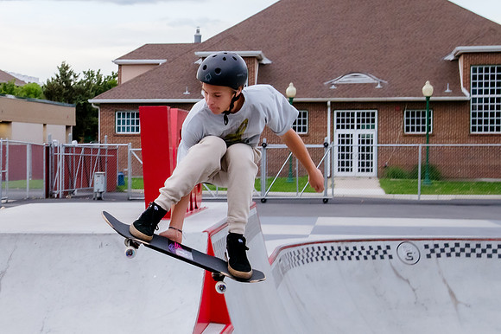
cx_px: 75
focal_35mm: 94
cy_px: 152
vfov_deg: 14.5
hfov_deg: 21.3
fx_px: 1312
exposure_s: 1/400
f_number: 9
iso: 2500
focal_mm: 50
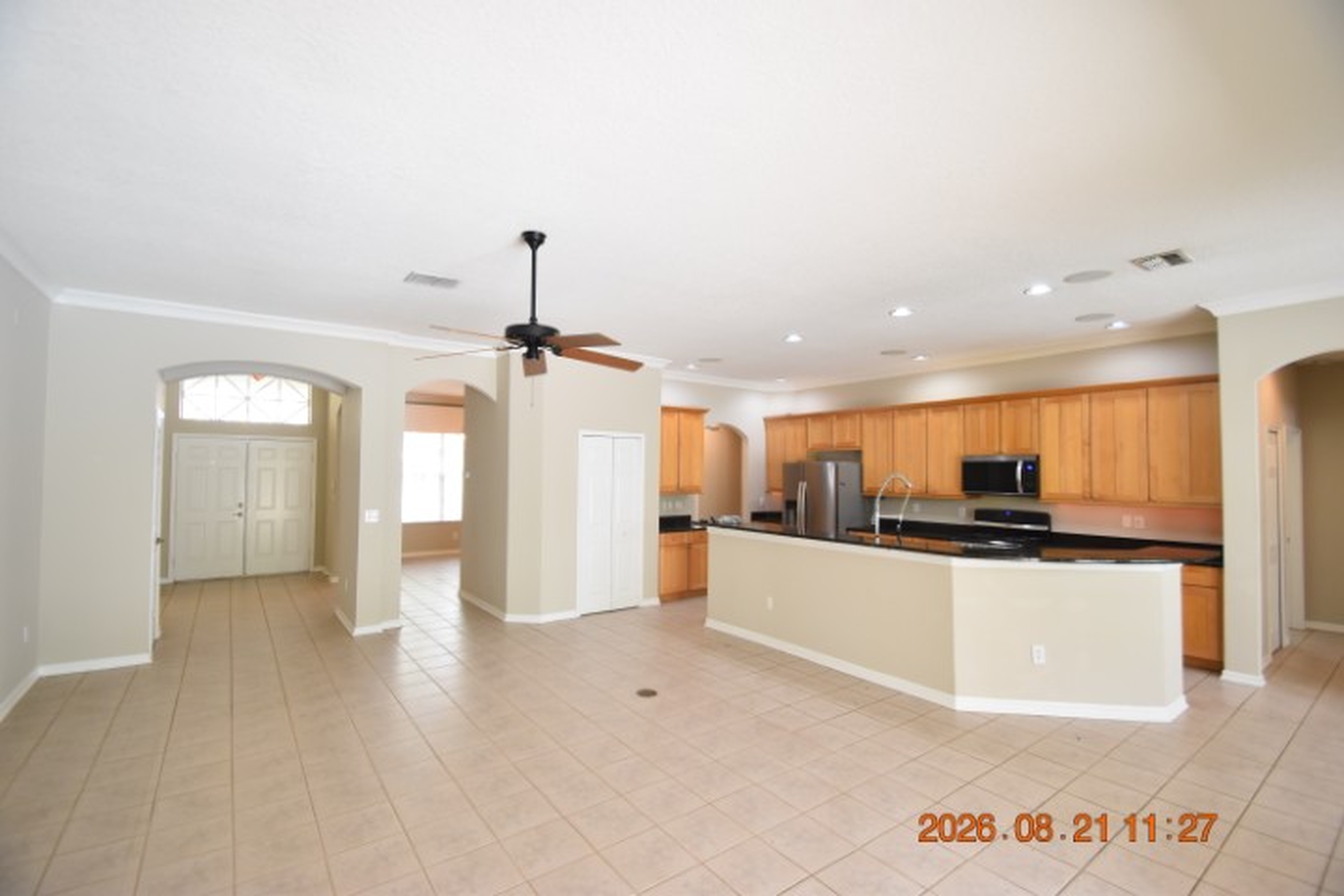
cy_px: 448
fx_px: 560
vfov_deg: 77.3
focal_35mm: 15
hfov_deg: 100.4
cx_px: 672
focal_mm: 10
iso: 800
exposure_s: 1/60
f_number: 4
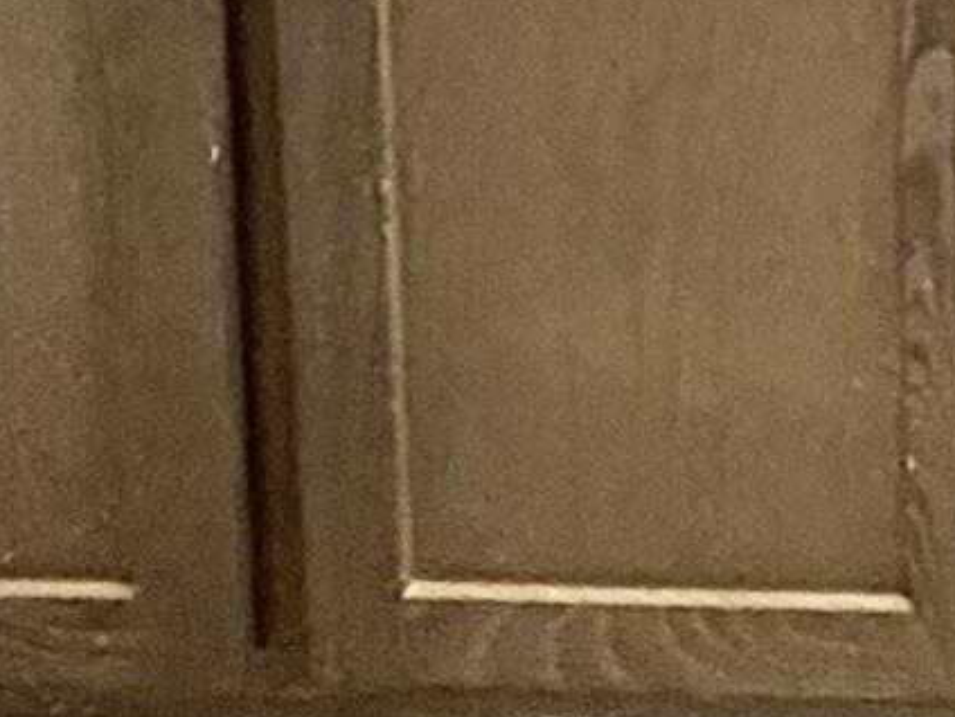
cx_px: 1554
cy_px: -1409
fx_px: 2731
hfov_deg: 17.3
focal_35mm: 99
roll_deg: -1.1
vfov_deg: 10.6
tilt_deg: -6.5
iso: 800
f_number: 2.2
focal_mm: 2.22
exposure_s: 1/60
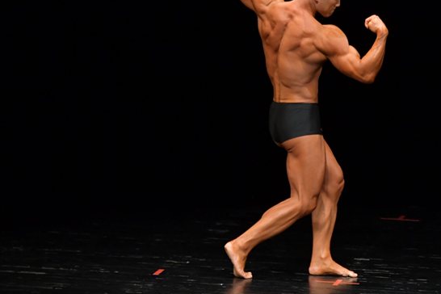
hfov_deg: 5.4
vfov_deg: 3.6
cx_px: 300
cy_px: 103
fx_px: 4691
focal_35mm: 383
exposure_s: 1/400
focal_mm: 180
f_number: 5.6
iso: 3200
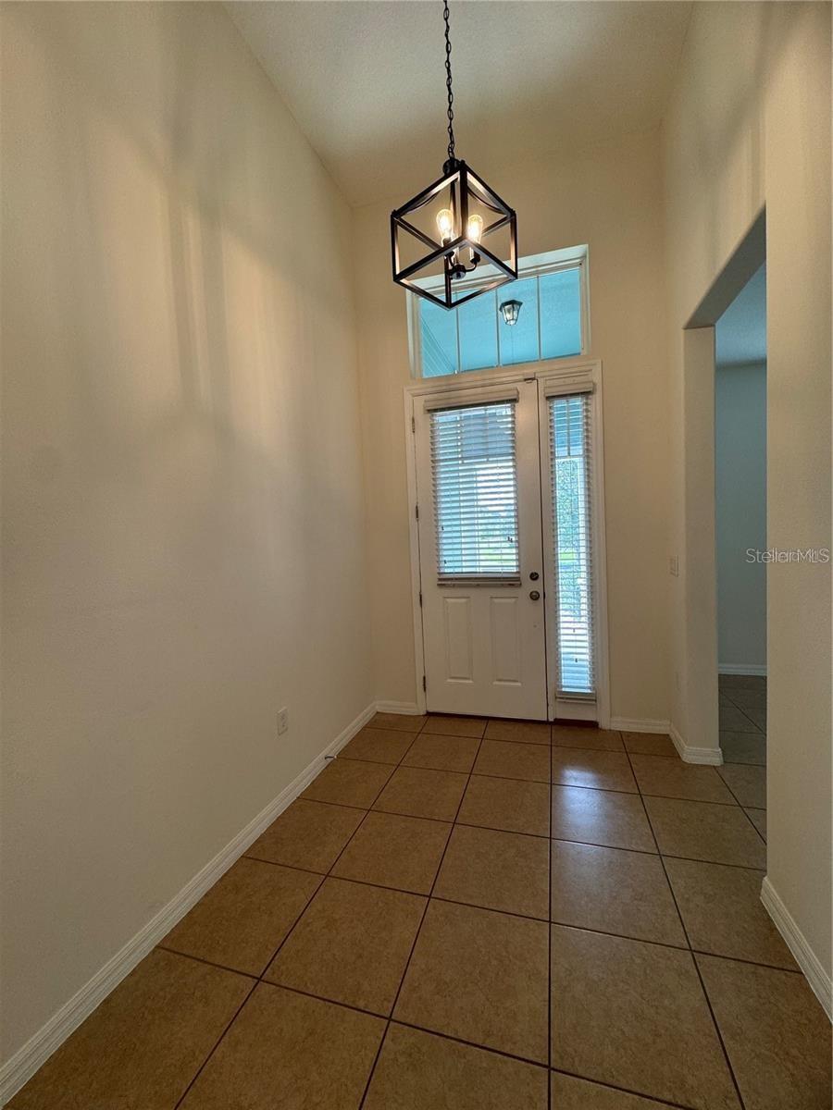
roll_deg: +2.9
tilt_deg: -2.6
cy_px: 555
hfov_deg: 85.7
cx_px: 416
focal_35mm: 14
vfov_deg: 102.1
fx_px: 449
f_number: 2.2
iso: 100
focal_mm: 2.22
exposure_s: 1/120
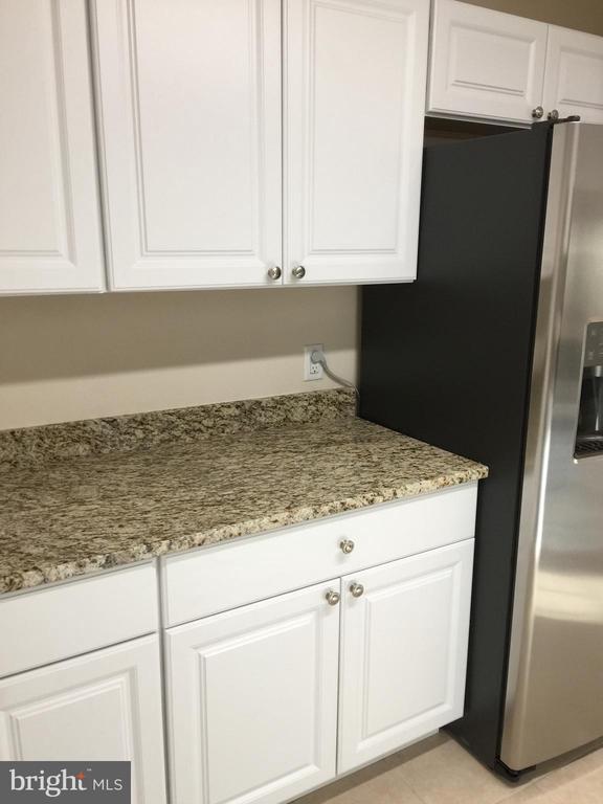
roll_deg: -1.2
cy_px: 402
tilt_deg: -10.5
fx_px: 674
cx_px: 302
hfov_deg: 48.2
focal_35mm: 29
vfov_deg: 61.7
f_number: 2.2
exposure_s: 1/30
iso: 50
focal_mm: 4.15
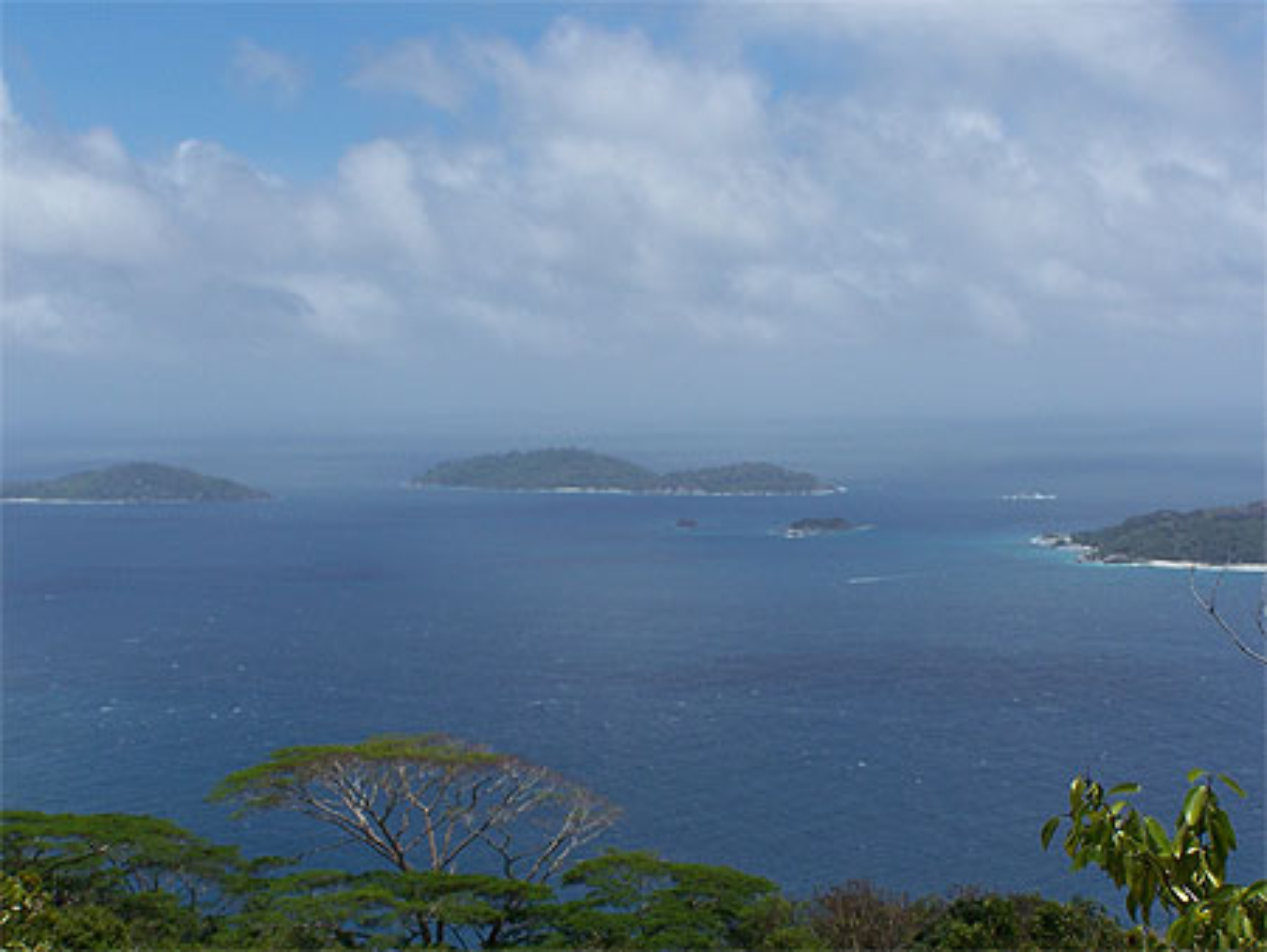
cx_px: 634
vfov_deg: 22.0
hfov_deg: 29.0
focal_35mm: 67
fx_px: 2454
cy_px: 476
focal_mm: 11.1
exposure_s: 1/500
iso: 80
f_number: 6.3
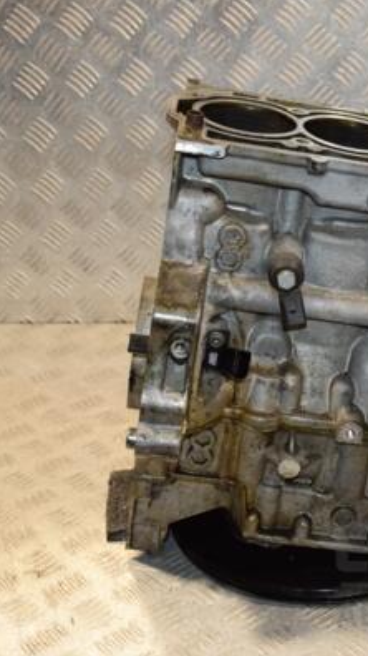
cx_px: 305
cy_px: 326
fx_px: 1076
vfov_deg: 33.8
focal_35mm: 62
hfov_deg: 19.2
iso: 800
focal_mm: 26
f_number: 5
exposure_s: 1/200
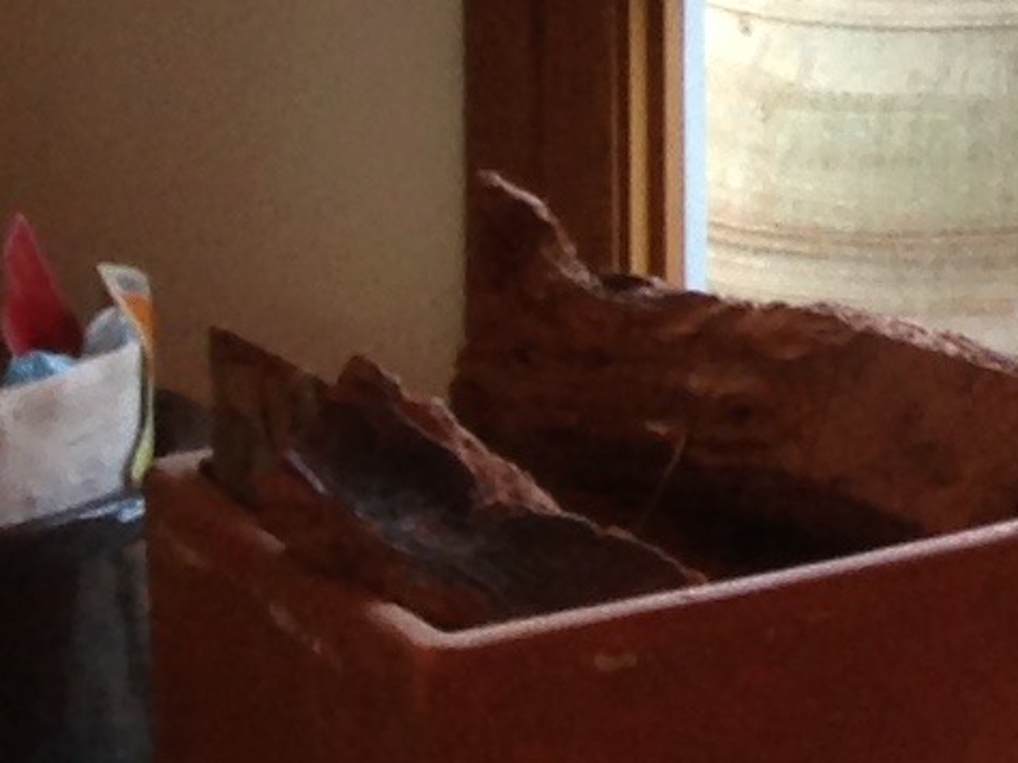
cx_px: 2880
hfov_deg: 7.8
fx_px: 6674
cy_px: -1093
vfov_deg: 6.2
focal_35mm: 227
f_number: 2.4
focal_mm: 4.12
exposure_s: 1/24
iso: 50
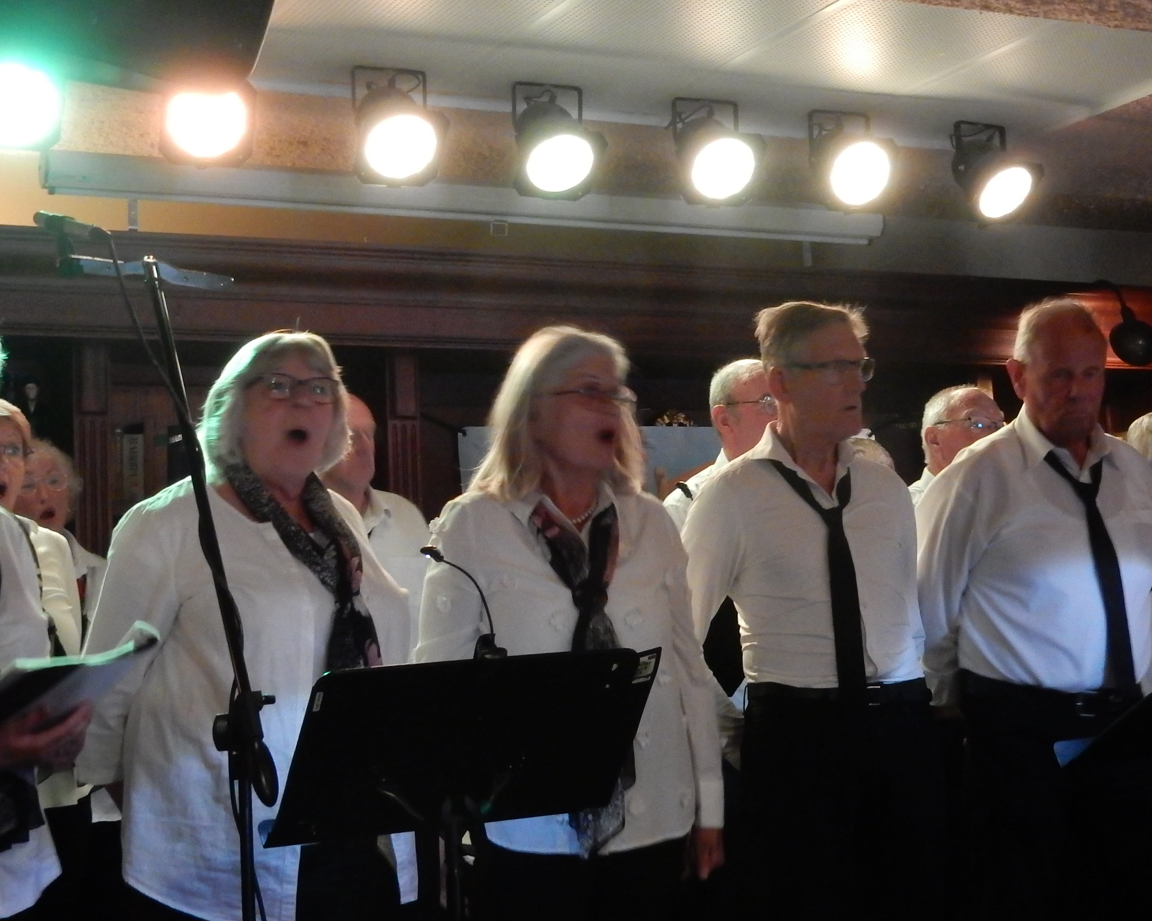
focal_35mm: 67
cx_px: 751
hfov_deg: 28.2
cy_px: 388
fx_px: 2284
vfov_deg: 22.8
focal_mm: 7.6
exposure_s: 1/8
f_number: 4.2
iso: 720
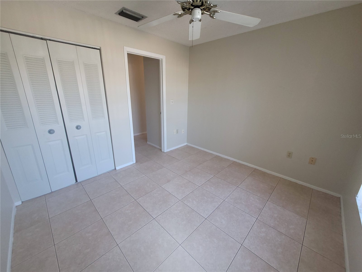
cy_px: 136
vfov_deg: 89.9
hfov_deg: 106.2
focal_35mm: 13
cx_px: 181
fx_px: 136
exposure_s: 1/60
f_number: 2.2
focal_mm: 2.2
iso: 160
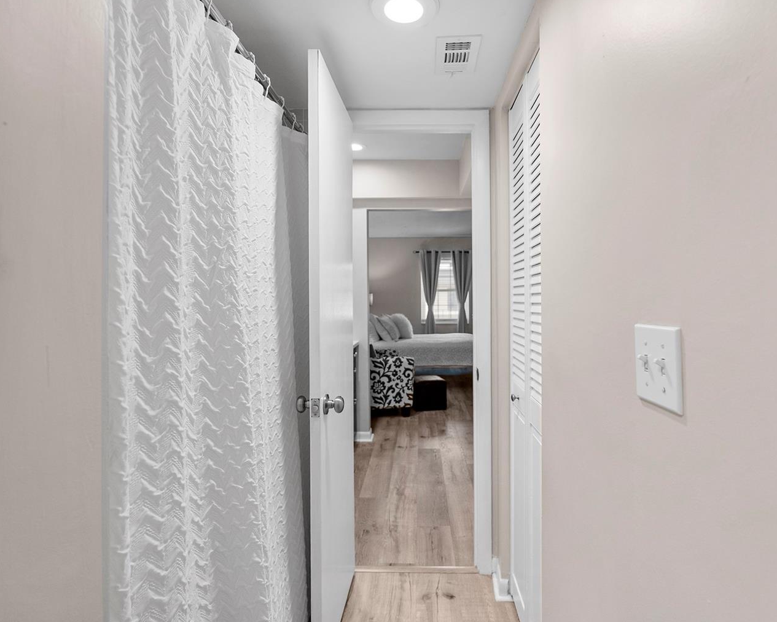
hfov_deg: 81.4
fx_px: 451
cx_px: 416
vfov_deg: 69.2
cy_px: 302
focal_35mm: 20
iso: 1600
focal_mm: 16.5
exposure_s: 1/60
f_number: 4
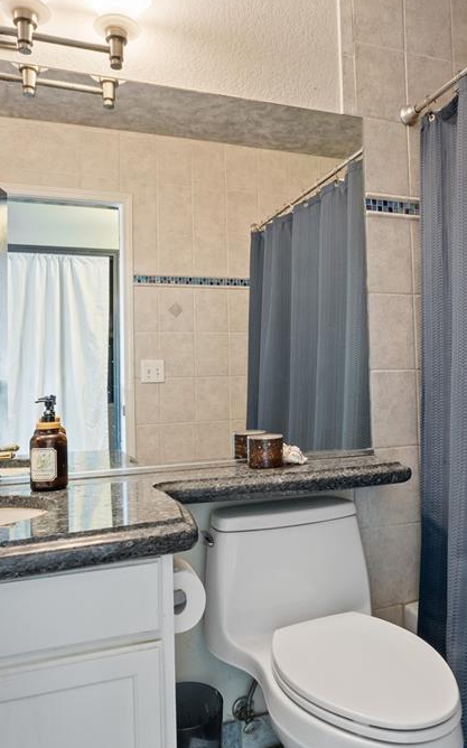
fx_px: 525
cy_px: 372
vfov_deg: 70.9
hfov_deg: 47.9
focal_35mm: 26
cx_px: 245
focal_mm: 11
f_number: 8
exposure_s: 10
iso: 200
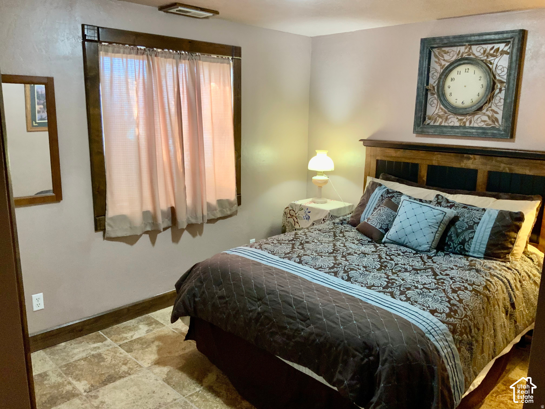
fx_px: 457
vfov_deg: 48.2
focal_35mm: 29
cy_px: 204
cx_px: 272
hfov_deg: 61.7
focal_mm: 3
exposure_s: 1/60
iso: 200
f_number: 1.8
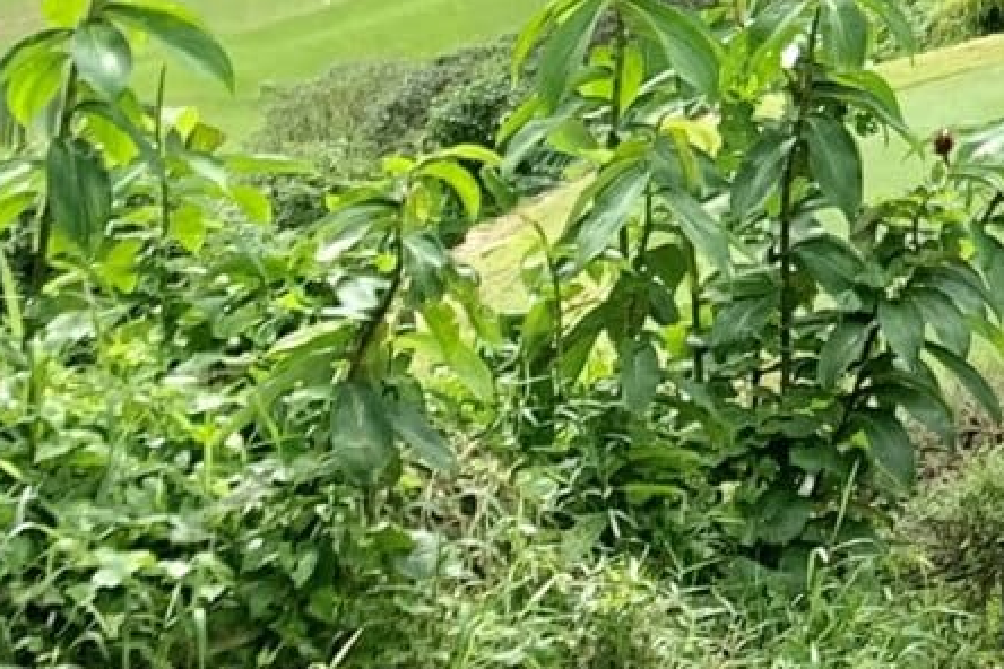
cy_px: -906
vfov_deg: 8.1
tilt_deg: -8.9
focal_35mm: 156
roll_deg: -0.8
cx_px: 2573
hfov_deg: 10.8
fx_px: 4350
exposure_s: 1/783
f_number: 1.8
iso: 25
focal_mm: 4.25
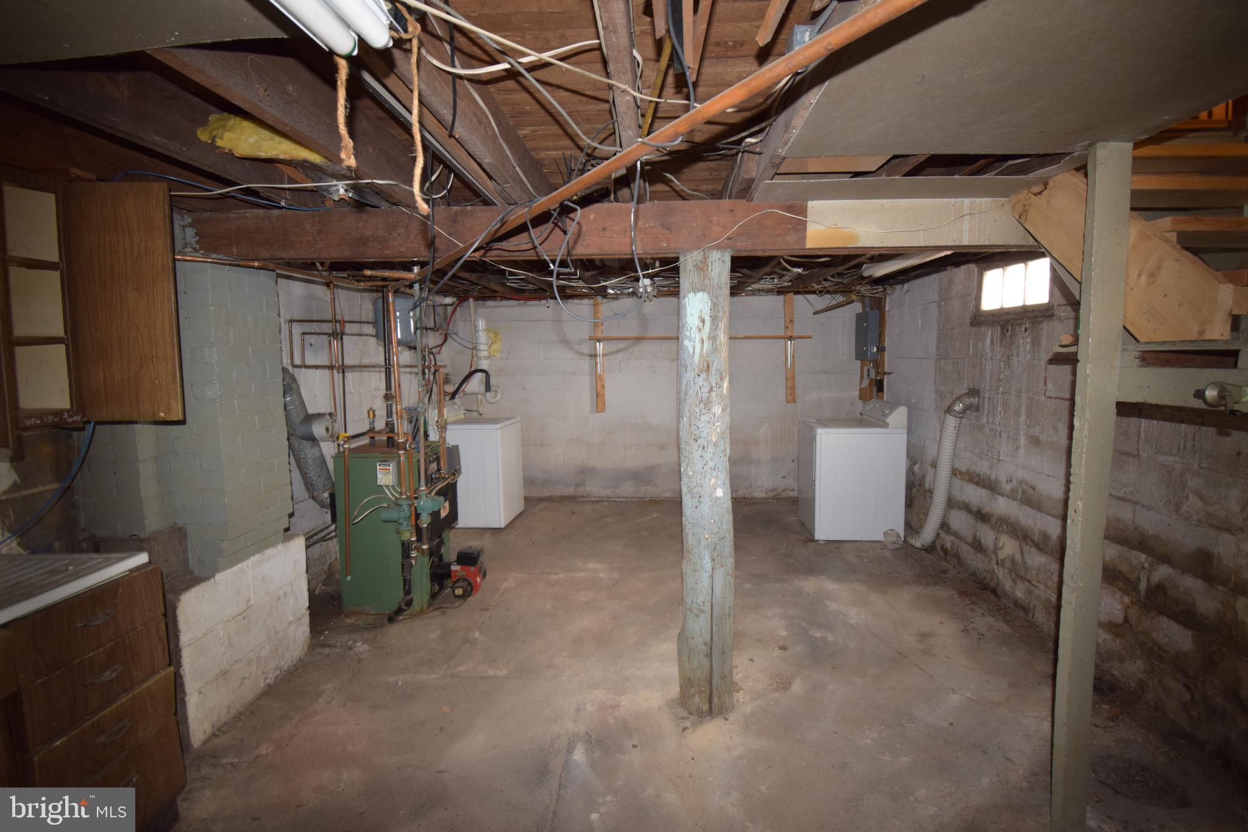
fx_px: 572
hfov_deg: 95.0
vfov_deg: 72.0
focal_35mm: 16
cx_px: 624
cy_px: 416
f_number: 4.8
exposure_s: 1/10
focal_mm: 11
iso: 800
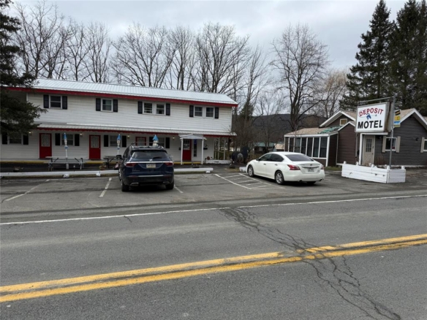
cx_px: 214
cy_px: 160
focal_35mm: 24
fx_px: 296
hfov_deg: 71.6
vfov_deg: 56.8
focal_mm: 6.76
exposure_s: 1/3759
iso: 80
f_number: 1.78
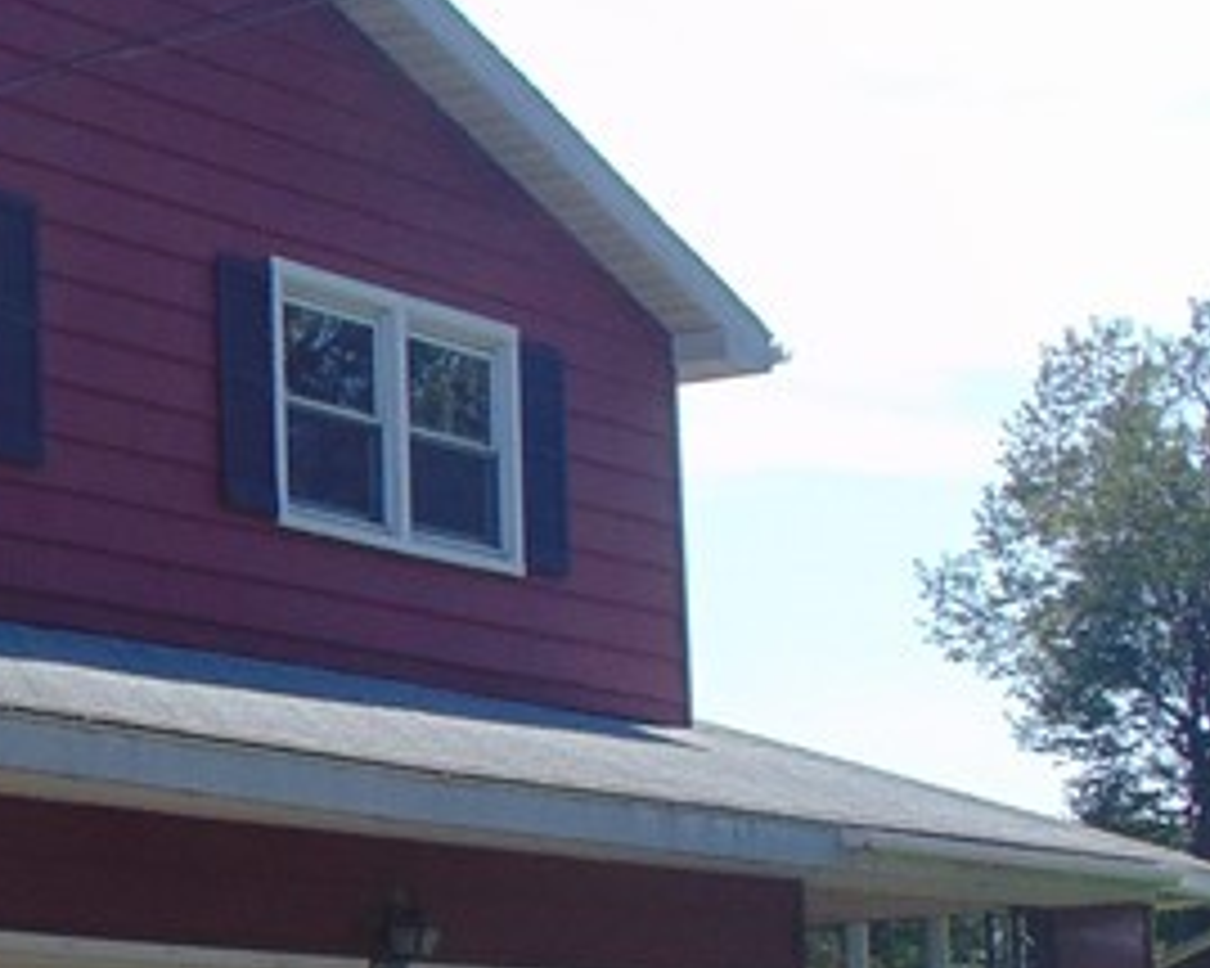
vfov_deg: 11.8
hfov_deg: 14.4
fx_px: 4654
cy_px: 837
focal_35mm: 130
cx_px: -216
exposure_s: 1/160
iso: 80
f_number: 8.3
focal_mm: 6.3
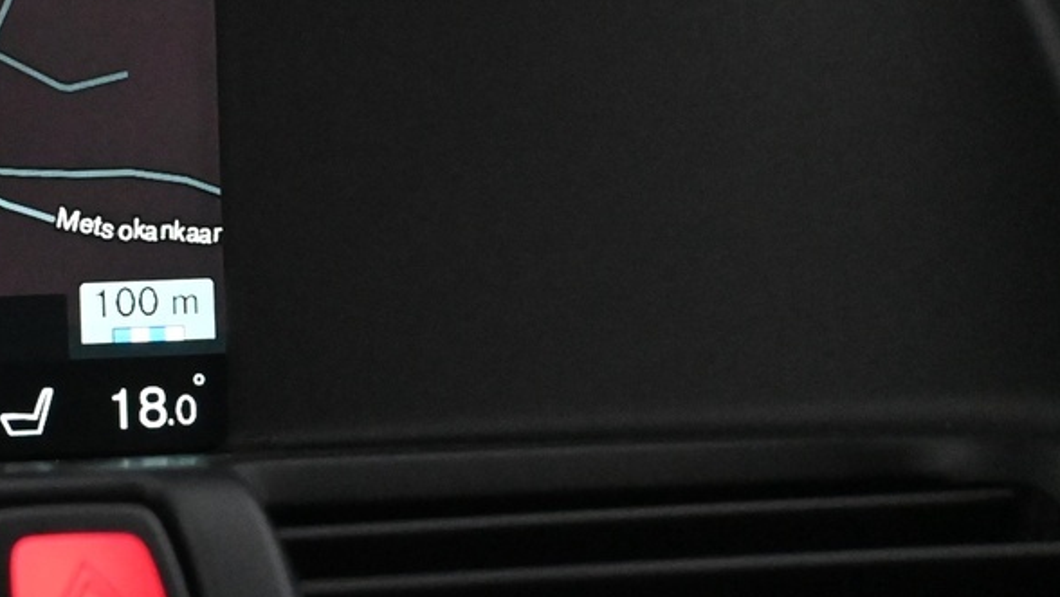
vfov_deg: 9.6
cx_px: -362
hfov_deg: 16.1
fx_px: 3526
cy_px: 79
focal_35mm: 125
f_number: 4.8
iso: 6400
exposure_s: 1/50
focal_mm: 29
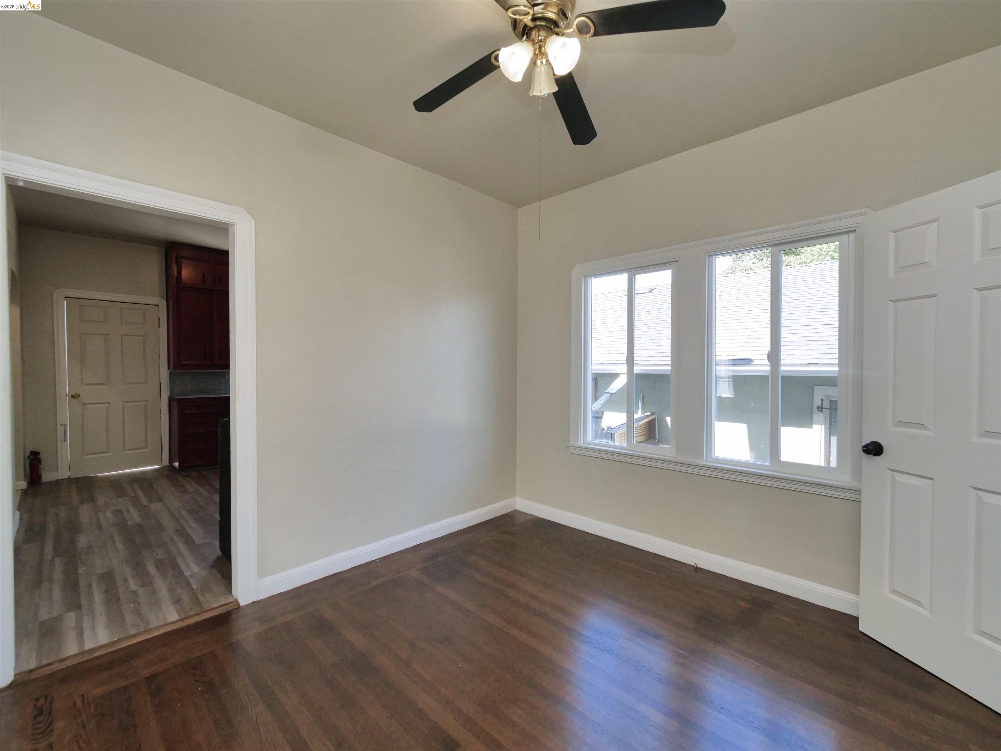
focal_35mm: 14
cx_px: 500
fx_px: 405
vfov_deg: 85.7
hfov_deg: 102.1
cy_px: 376
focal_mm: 7
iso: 800
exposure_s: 1/160
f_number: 6.3
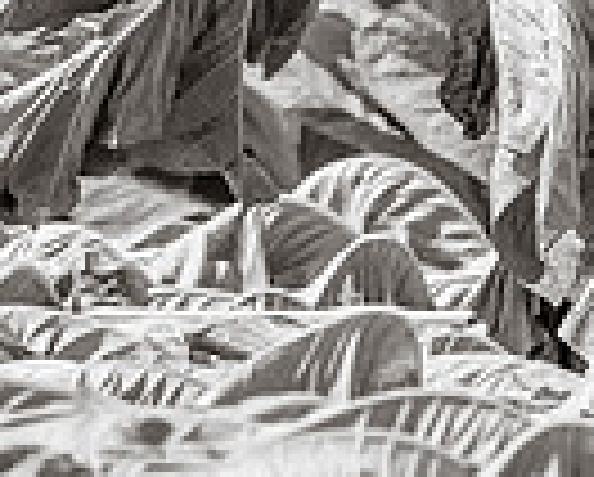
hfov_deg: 0.7
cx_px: 845
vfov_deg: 0.5
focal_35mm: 2872
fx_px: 50565
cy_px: -171
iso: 200
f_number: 8
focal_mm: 600
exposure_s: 1/800
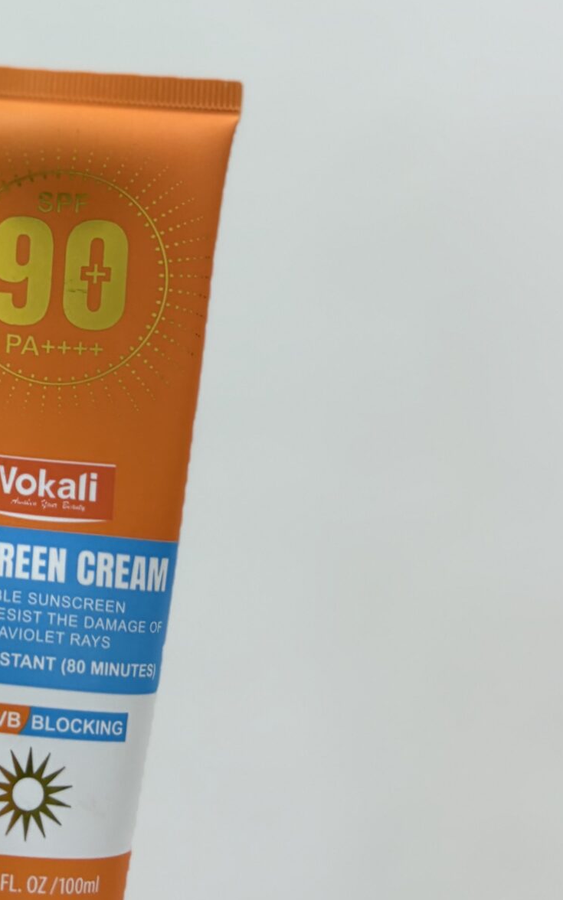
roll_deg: +0.8
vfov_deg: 33.7
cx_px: -102
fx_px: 1473
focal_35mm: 60
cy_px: 303
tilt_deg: +8.3
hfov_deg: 20.3
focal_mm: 5.96
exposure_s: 1/119
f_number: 1.6
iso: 125
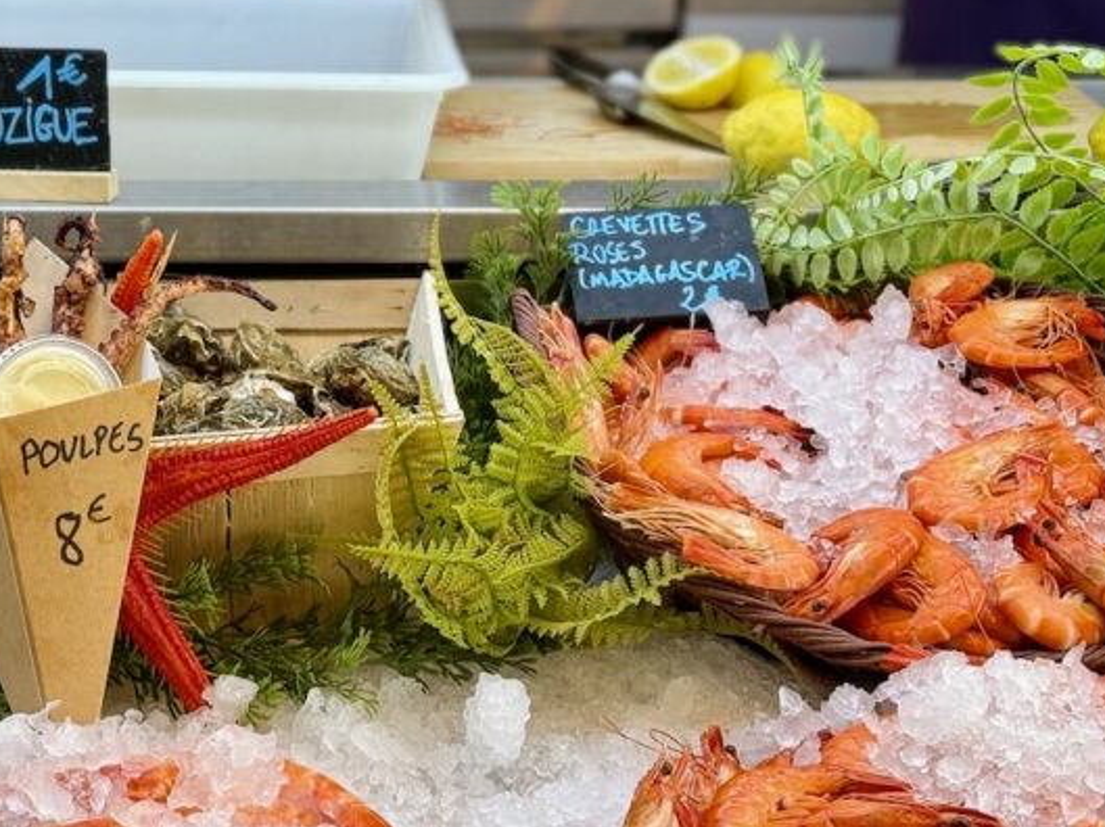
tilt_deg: -13.9
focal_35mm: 93
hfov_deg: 21.0
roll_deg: -0.2
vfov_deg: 15.9
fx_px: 2967
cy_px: 376
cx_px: 368
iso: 50
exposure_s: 1/100
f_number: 1.78
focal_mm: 6.76
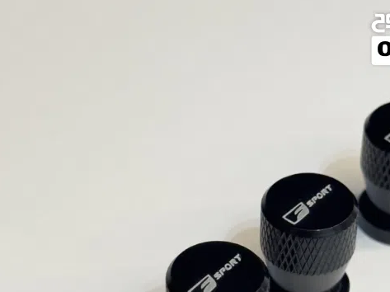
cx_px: 247
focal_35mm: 65
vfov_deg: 22.5
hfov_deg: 29.7
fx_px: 732
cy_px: 184
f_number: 1.78
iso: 200
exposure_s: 1/33
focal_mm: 6.76
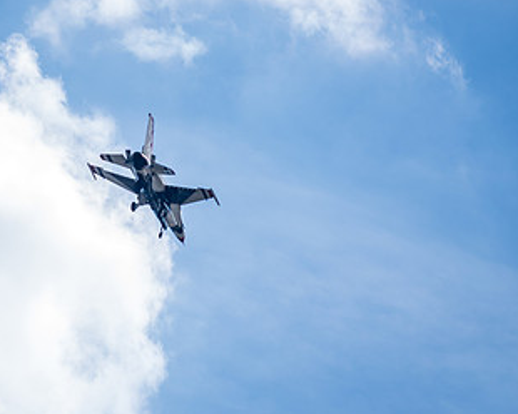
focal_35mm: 421
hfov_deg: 4.6
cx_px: 132
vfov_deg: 3.7
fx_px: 6454
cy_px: 173
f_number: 5
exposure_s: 1/1250
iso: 100
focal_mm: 200
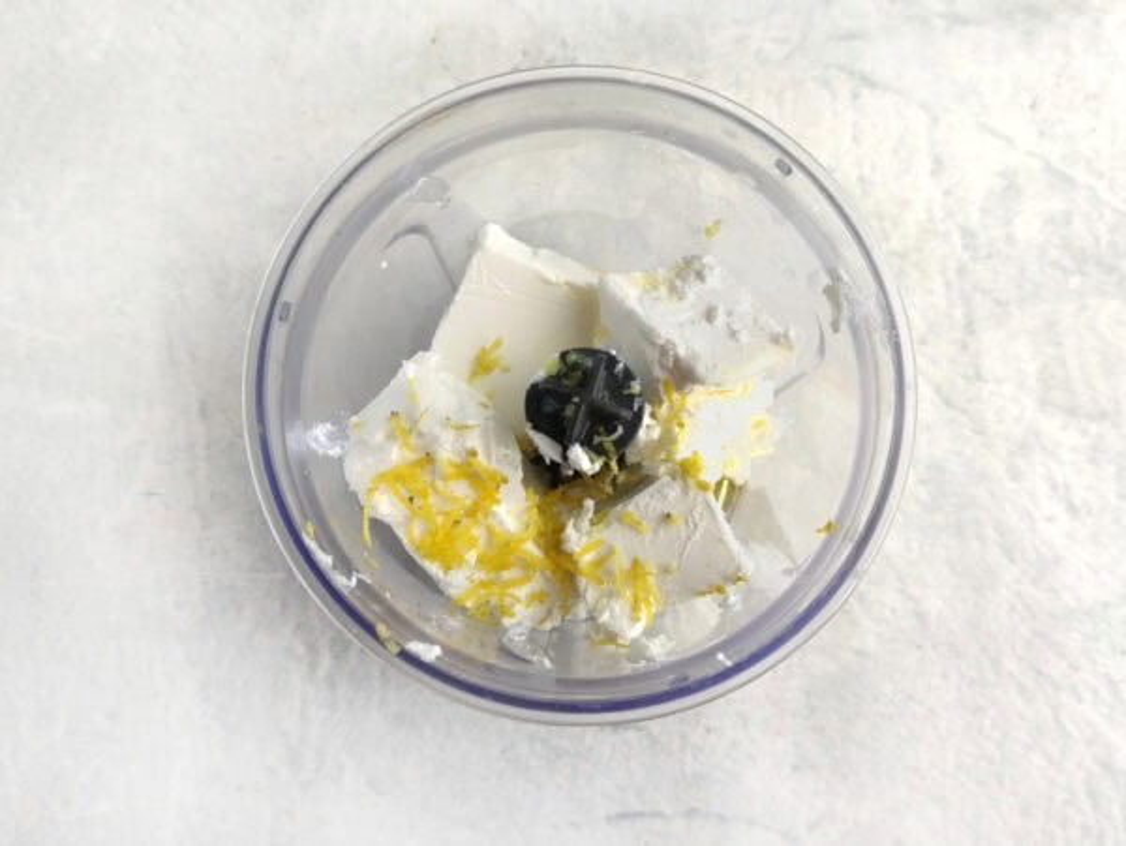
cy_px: 423
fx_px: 814
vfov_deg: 54.9
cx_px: 563
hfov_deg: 69.3
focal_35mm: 25
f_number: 1.9
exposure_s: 1/107
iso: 50
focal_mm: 5.4
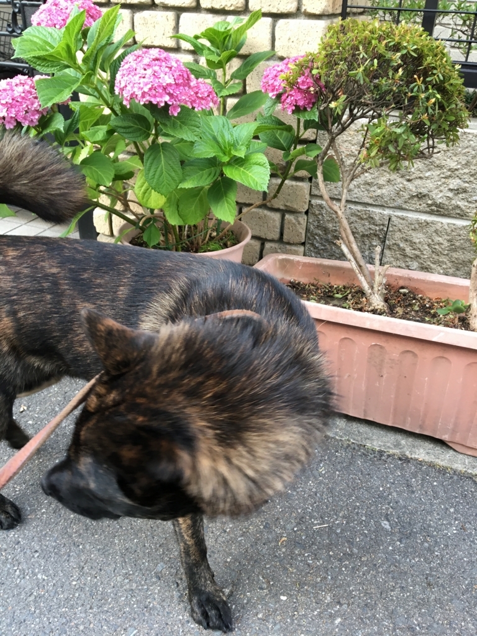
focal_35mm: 29
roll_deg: -3.1
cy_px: 318
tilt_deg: -31.2
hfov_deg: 48.2
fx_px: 533
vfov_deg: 61.7
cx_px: 238
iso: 32
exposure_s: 1/30
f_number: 2.2
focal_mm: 4.15
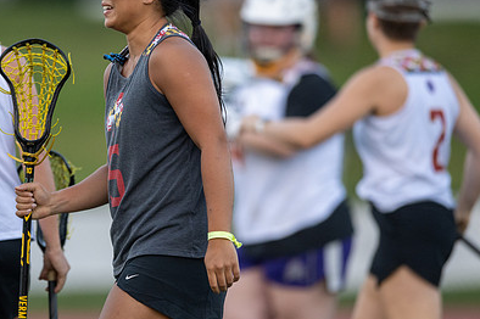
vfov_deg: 2.0
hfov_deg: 2.9
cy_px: 164
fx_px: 9365
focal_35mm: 703
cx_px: 150
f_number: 2.8
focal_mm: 400
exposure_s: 1/1250
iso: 1600
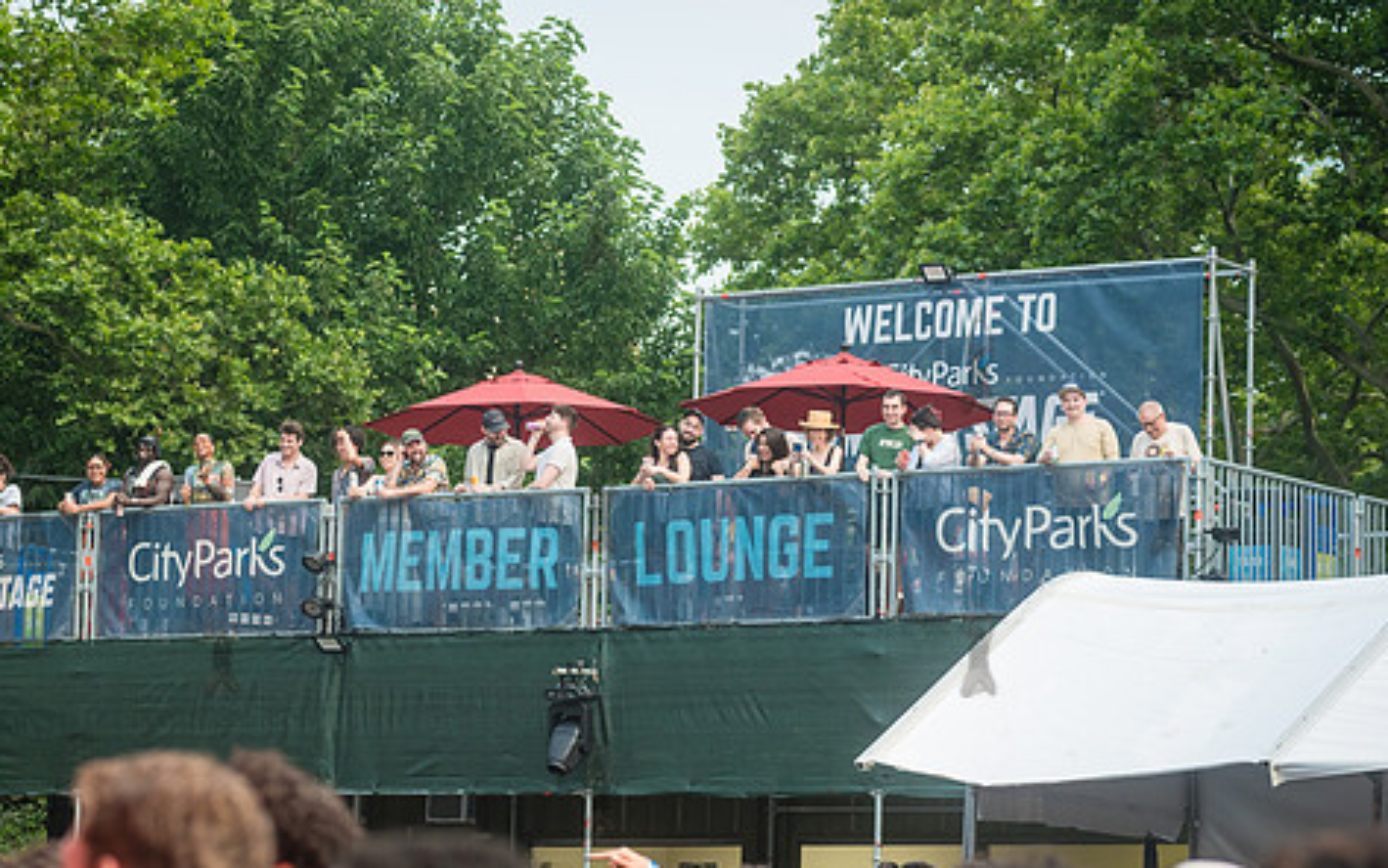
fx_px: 4352
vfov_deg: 11.4
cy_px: 503
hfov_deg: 18.1
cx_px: 599
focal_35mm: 115
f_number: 4
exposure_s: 1/320
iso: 1000
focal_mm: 92
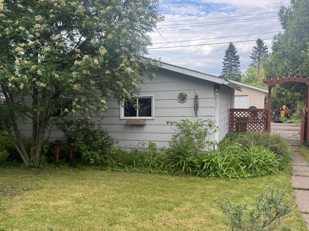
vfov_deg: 40.5
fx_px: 312
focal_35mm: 35
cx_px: 113
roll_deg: +0.8
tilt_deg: -7.8
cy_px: 138
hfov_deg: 52.0
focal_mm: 6.76
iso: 80
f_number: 1.78
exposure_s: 1/685
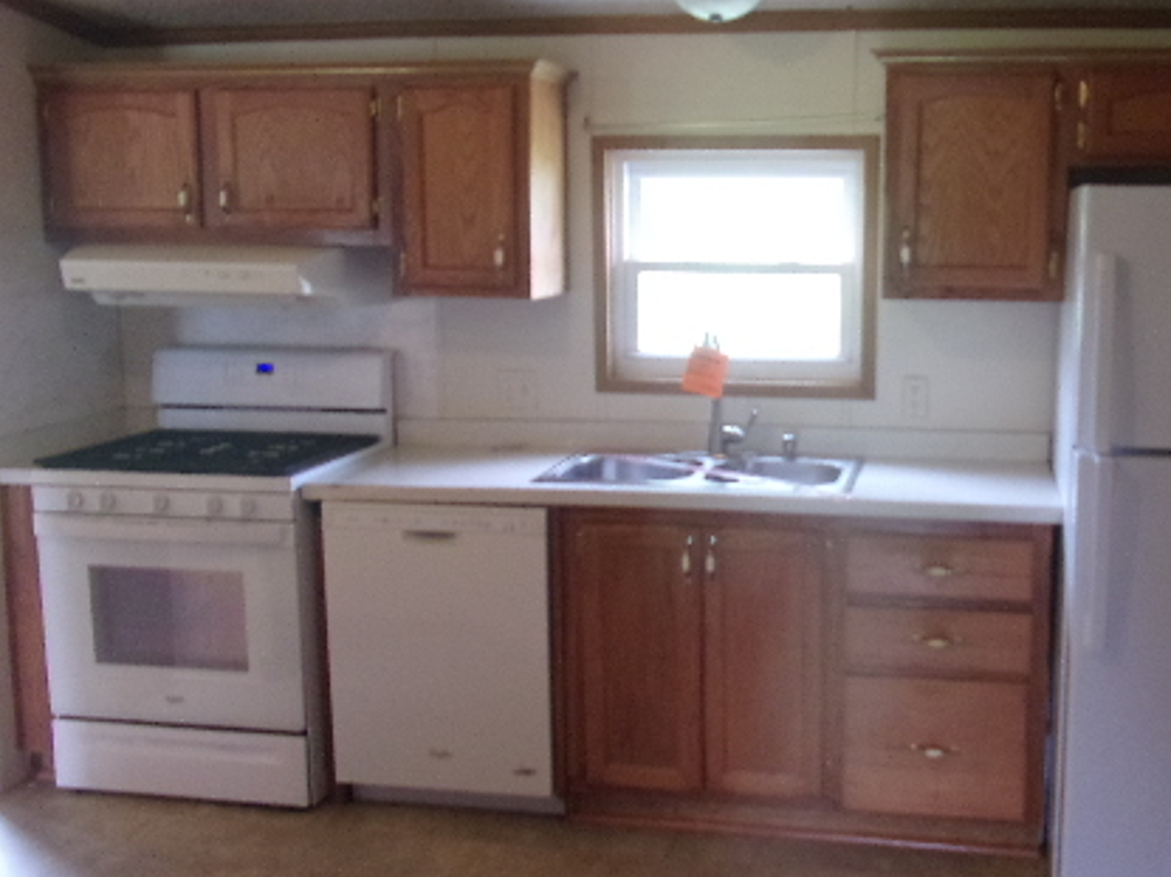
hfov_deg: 49.4
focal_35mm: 37
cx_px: 762
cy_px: 369
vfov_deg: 38.6
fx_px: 1251
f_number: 3.3
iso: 184
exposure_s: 1/34
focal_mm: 4.3
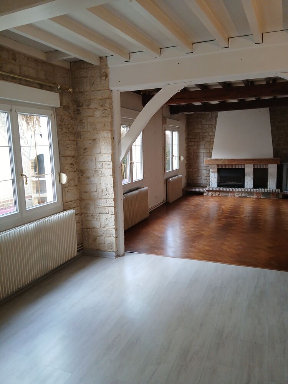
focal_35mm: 26
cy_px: 192
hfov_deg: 53.1
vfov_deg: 67.3
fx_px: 288
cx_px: 144
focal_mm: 3.98
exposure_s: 1/50
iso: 200
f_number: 1.8
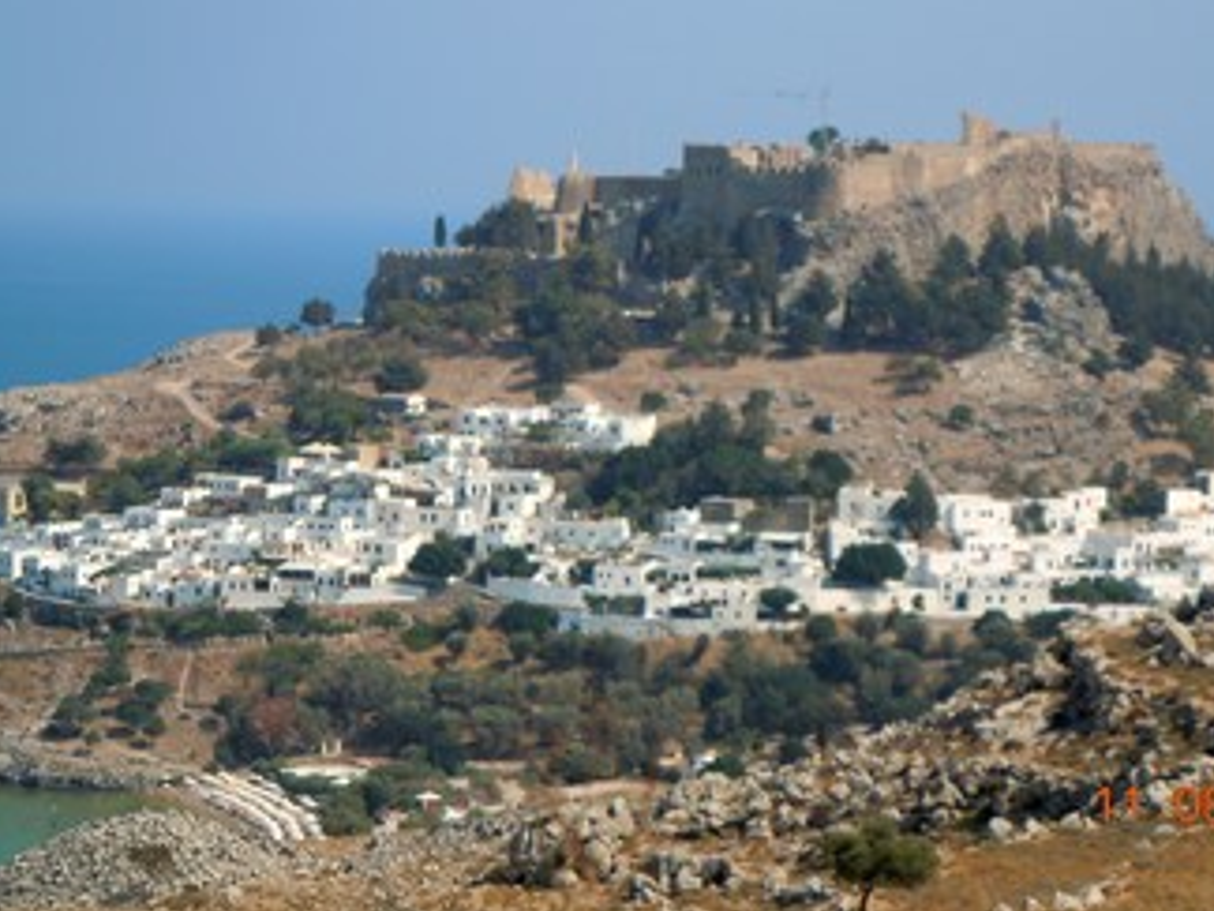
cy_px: 360
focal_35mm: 143
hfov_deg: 13.8
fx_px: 5015
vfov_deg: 10.4
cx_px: 686
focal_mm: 20.9
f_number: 4.6
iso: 100
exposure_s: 1/640
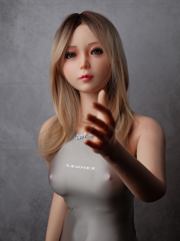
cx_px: 90
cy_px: 120
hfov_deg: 26.6
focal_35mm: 55
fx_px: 381
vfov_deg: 34.9
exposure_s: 1/60
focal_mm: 70
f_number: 5.6
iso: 100
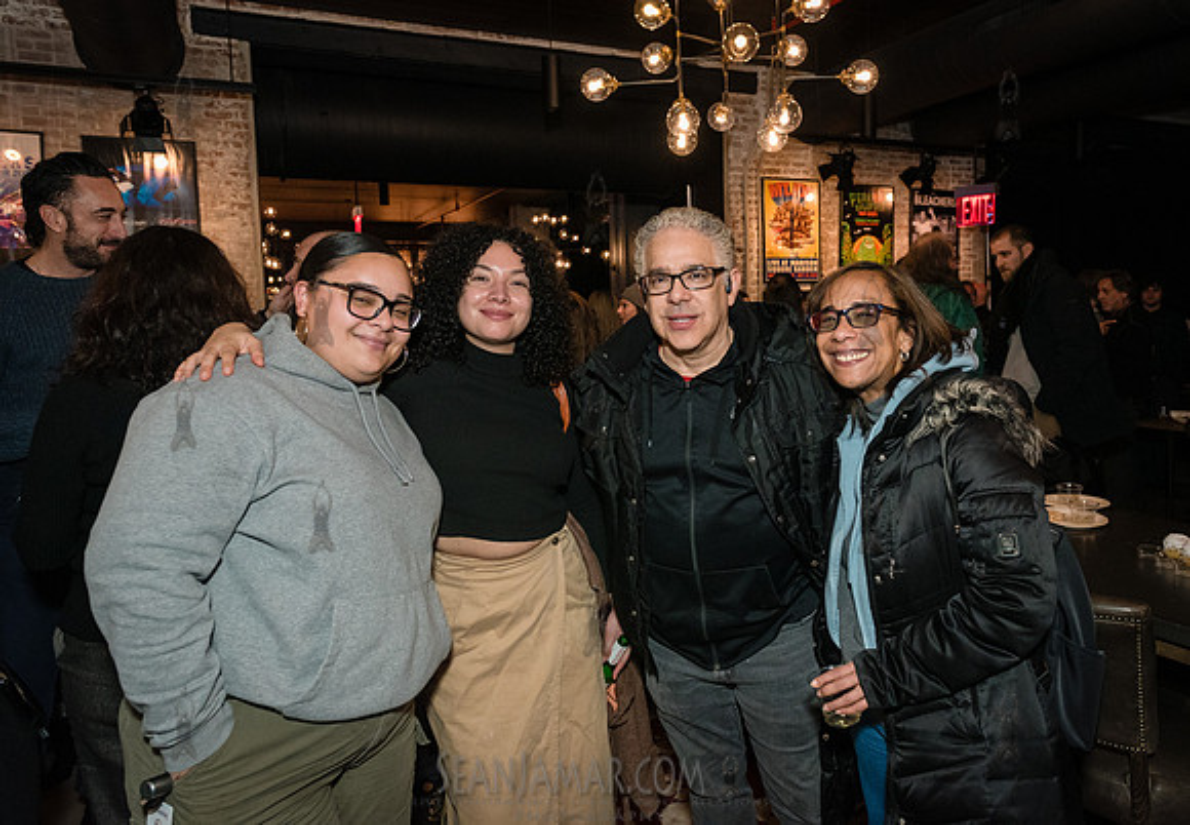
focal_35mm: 26
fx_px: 885
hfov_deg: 67.6
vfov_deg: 49.9
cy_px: 382
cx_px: 663
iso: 4000
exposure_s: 1/160
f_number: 4
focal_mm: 24
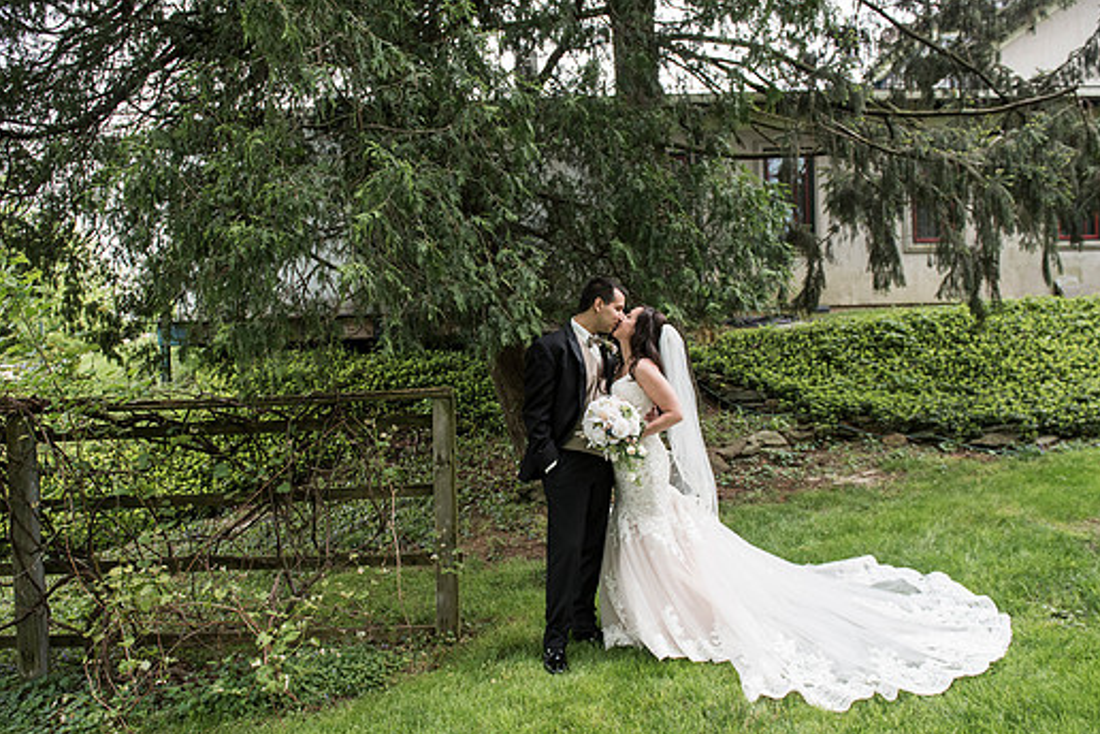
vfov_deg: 47.9
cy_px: 389
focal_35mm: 27
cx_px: 529
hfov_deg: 67.4
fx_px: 825
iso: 640
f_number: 3.5
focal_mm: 24
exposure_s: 1/1250
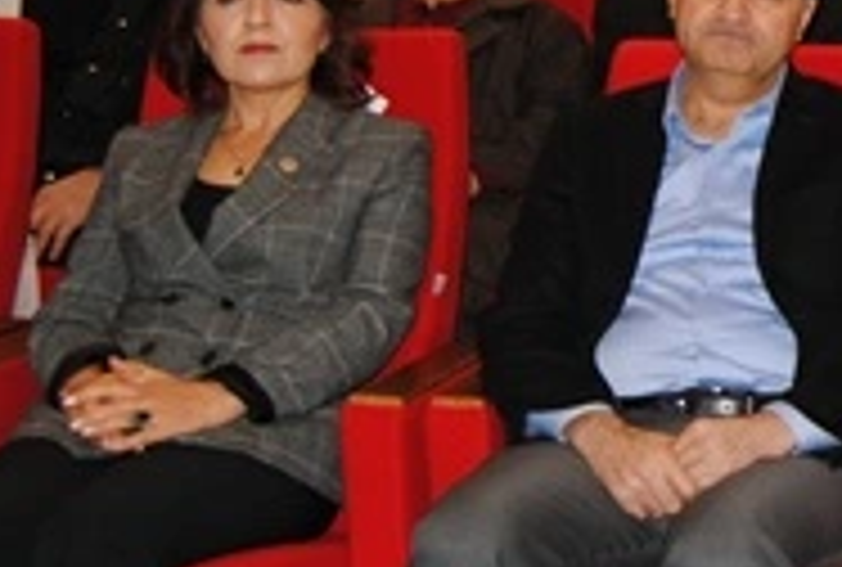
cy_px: 45
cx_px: 966
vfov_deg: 15.8
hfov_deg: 22.1
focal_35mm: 86
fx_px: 2018
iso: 200
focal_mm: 18
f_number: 3.5
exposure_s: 1/60
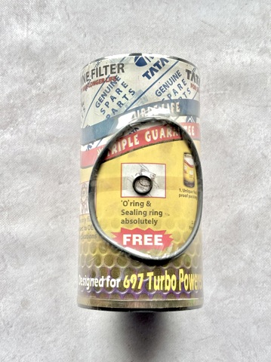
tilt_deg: -80.4
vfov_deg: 36.9
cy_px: 181
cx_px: 136
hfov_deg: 28.0
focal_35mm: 52
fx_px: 544
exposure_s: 1/62
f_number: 1.6
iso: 50
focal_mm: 5.96
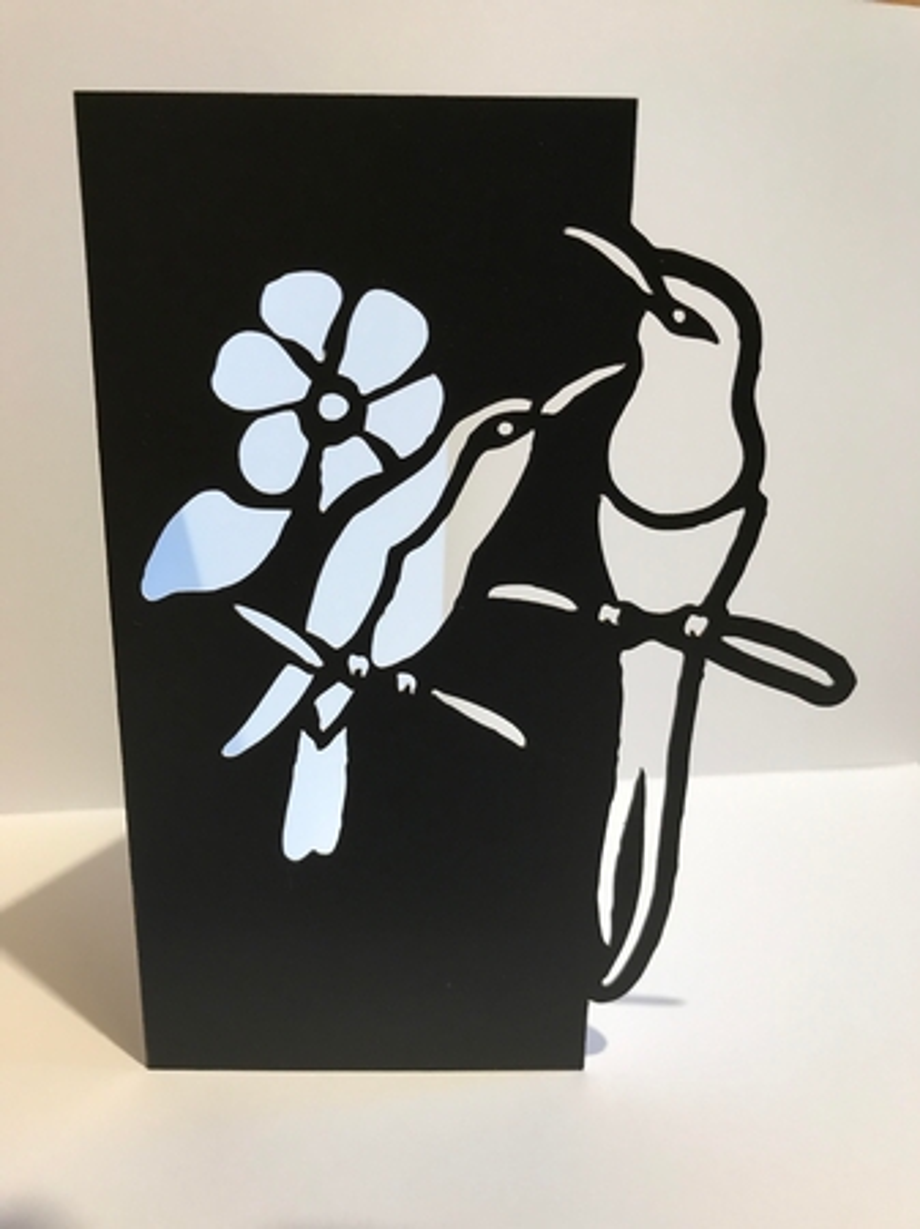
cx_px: 460
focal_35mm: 28
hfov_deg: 49.7
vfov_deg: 63.5
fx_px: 993
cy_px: 614
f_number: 1.8
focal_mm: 3.99
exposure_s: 1/17
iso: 50
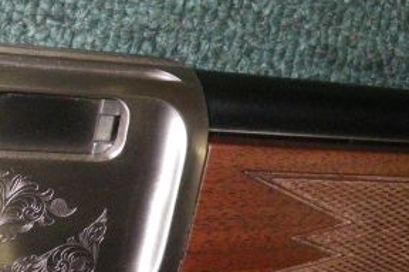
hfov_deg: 20.8
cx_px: -85
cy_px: 181
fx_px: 1034
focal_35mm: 91
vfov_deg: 15.0
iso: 400
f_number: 4.2
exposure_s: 1/50
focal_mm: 5
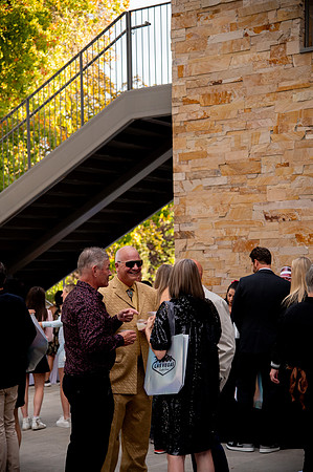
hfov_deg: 18.1
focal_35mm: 75
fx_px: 980
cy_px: 236
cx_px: 156
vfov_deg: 27.0
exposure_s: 1/2000
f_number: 4
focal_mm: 75
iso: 2500
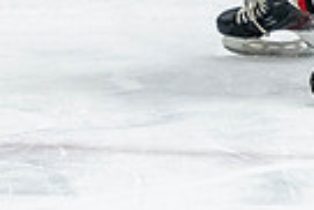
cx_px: 230
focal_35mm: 992
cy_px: -304
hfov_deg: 2.1
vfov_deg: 1.4
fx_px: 8662
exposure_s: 1/640
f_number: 2.8
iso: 3200
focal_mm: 165
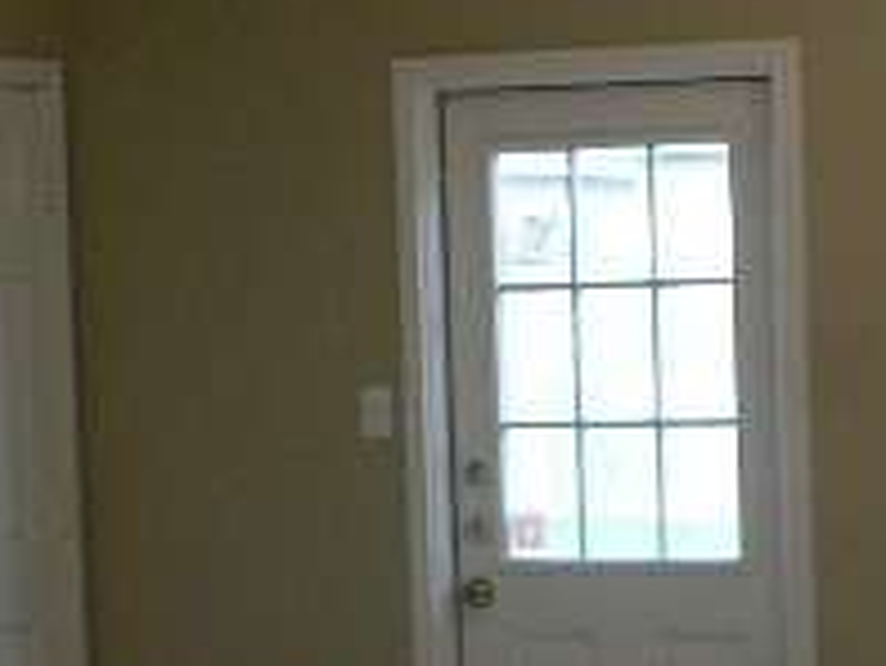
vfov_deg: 12.6
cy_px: 576
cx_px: 787
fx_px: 2996
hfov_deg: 16.6
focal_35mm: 117
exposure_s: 1/30
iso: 100
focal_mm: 6
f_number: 2.8
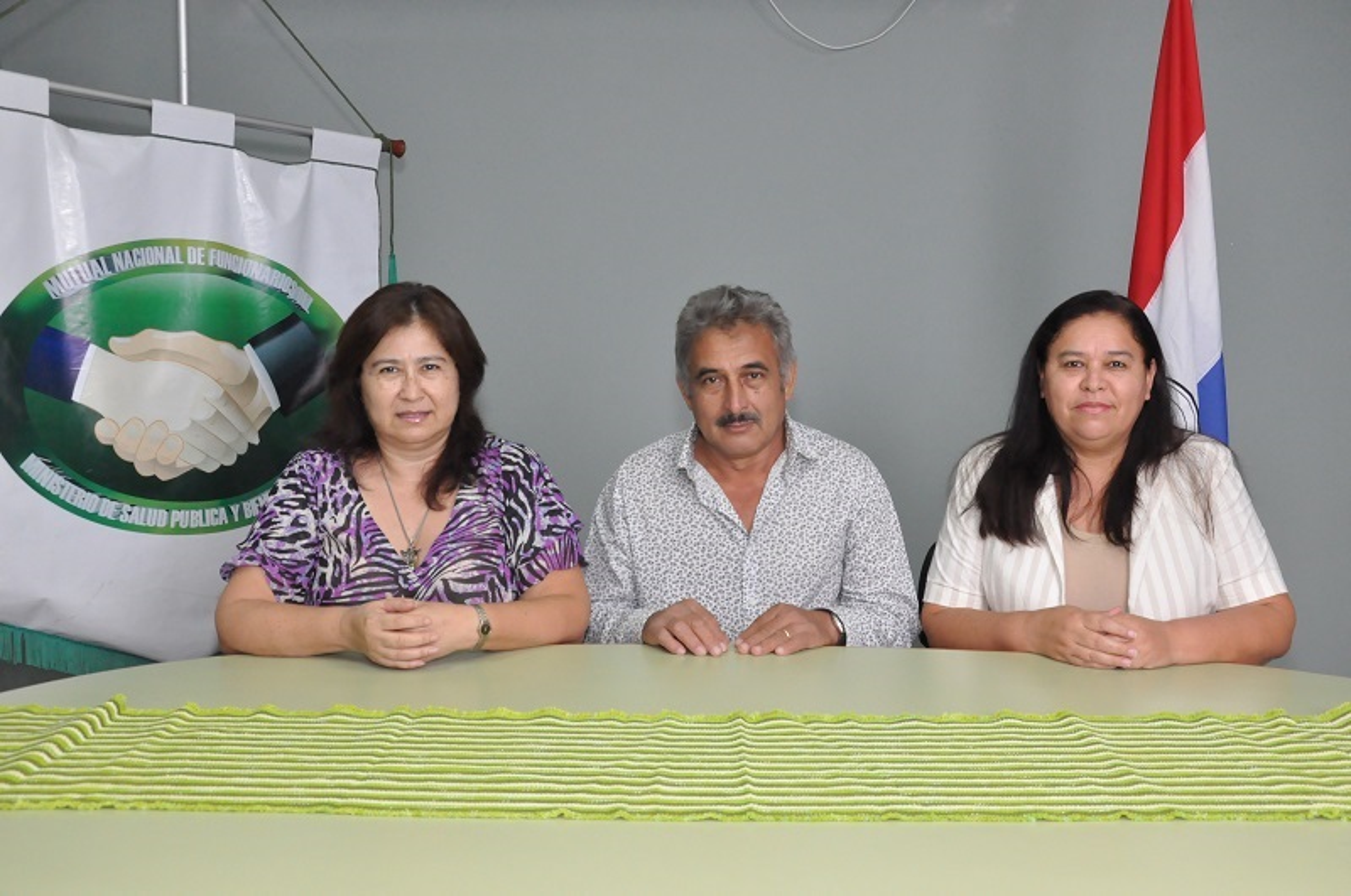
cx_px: 676
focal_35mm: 33
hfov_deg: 57.3
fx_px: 1237
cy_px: 448
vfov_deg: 39.9
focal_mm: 22
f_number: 8
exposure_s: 1/60
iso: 2500
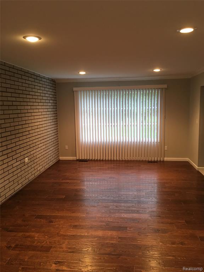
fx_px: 228
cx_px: 102
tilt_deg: -7.3
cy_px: 136
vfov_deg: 61.7
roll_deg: +1.8
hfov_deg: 48.2
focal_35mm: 29
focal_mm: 4.15
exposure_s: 1/30
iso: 100
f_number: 2.2
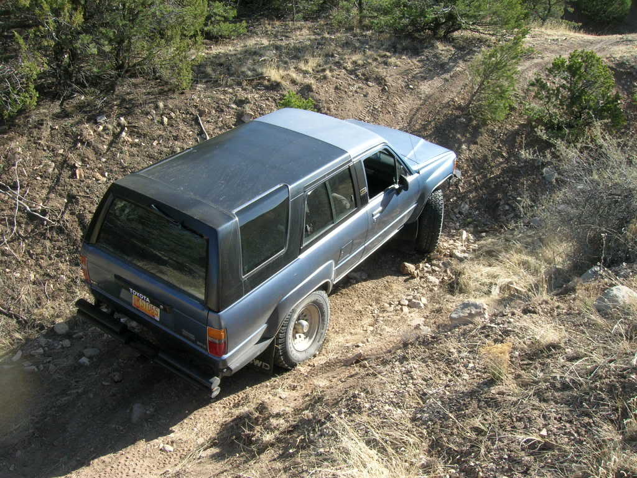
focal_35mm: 34
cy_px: 239
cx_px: 318
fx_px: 626
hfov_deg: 54.0
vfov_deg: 41.8
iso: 50
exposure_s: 1/134
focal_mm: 5.7
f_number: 4.9
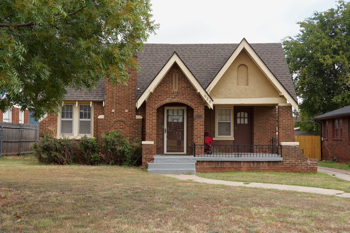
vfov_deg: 41.1
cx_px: 175
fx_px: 311
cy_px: 116
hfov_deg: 58.7
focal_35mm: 32
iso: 100
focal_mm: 32
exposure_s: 1/100
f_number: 8
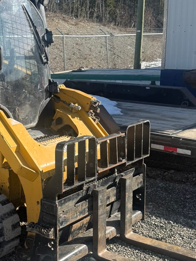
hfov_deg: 24.8
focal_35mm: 57
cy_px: 111
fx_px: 430
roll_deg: +0.4
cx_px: 13
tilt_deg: -7.8
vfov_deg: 33.7
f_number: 1.78
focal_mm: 6.76
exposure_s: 1/2000
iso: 80
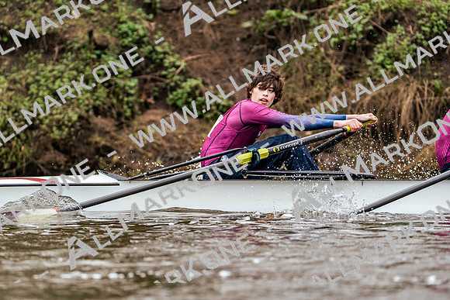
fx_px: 4263
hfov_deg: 6.0
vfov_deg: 4.0
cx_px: 225
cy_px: 150
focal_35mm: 341
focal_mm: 341
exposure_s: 1/2000
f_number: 6.3
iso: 2500
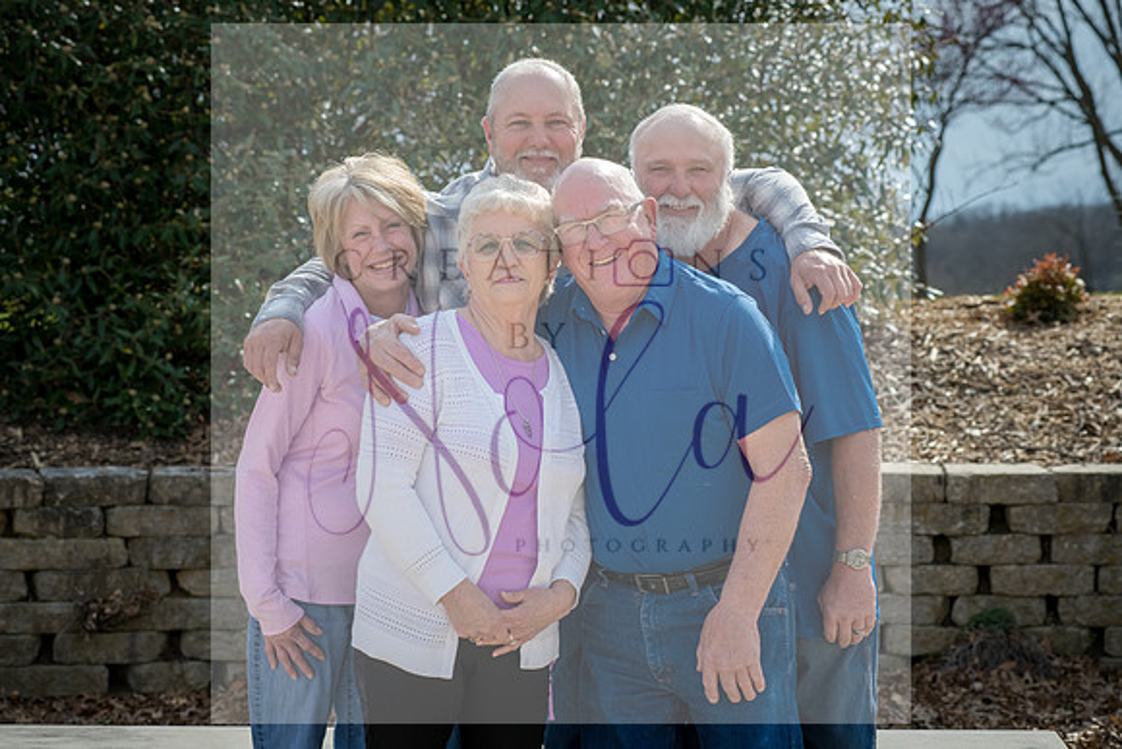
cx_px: 561
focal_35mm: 100
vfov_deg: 13.7
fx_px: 3117
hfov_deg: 20.4
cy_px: 374
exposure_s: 1/800
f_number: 9
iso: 400
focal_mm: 100
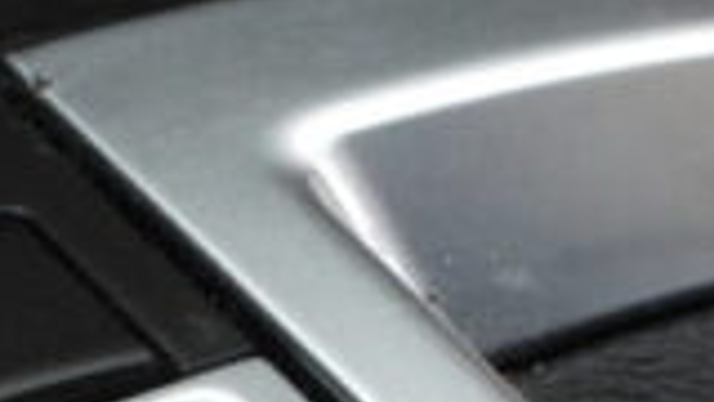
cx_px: 397
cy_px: 862
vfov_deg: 4.5
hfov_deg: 8.1
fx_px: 5055
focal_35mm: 267
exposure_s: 1/200
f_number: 3.5
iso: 100
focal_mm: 9.8
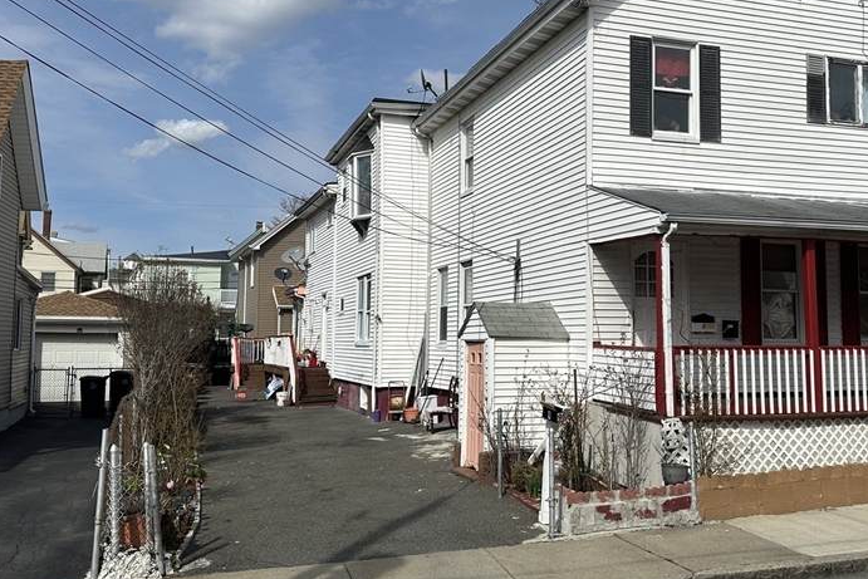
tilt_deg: +5.5
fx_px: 892
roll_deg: +0.0
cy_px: 270
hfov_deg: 51.7
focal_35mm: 37
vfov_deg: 35.9
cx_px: 499
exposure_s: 1/10753
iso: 80
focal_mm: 6.86
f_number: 1.78
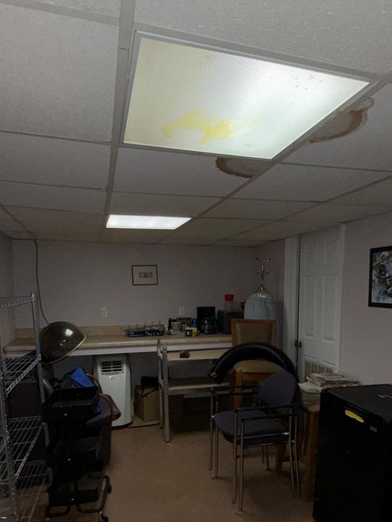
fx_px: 393
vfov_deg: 66.1
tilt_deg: -6.3
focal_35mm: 26
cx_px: 210
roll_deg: -0.4
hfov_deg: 53.0
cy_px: 333
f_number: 2.2
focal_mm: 2.22
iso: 80
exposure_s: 1/60
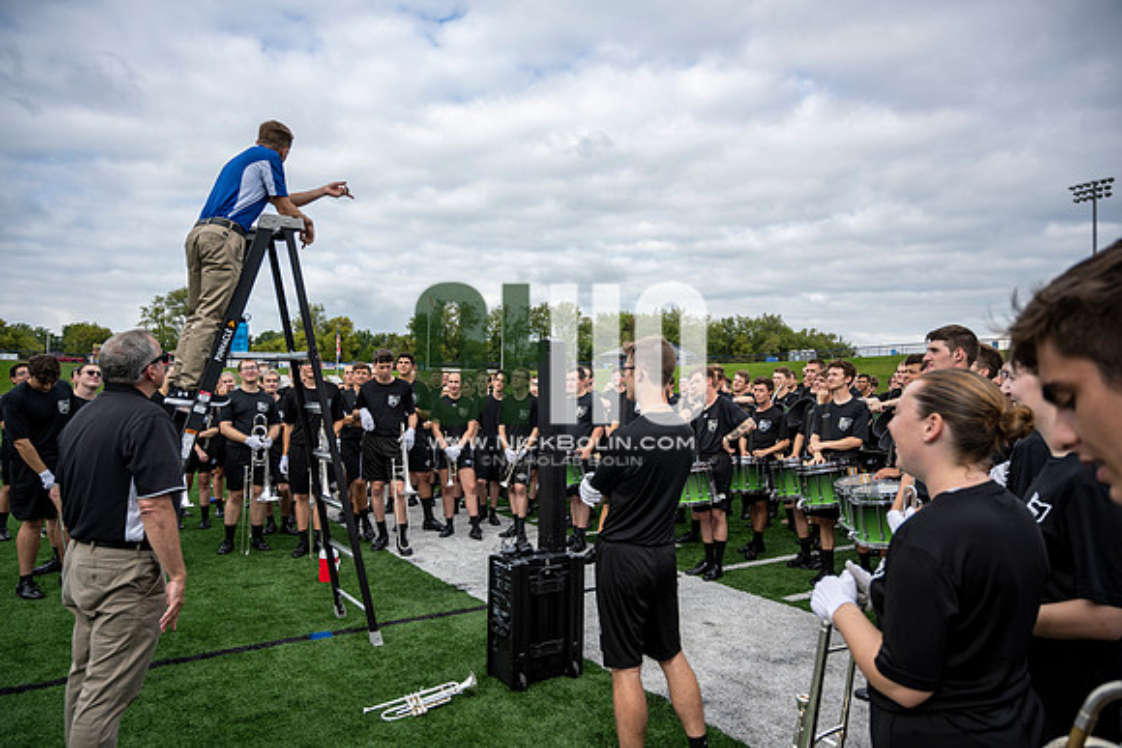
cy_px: 374
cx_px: 561
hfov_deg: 73.7
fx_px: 748
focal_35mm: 24
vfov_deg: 53.2
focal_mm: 24
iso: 125
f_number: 4
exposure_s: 1/800
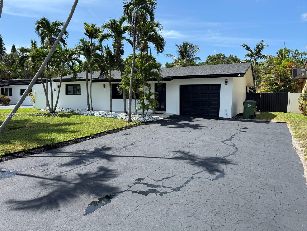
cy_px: 116
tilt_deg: -5.5
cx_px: 154
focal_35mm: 24
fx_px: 213
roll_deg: +0.1
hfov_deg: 71.6
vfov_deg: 56.8
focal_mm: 6.76
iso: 80
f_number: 1.78
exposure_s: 1/2833
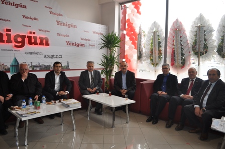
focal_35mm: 27
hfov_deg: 67.4
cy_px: 74
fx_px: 169
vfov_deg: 47.9
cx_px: 112
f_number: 3.5
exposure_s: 1/160
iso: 400
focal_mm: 18
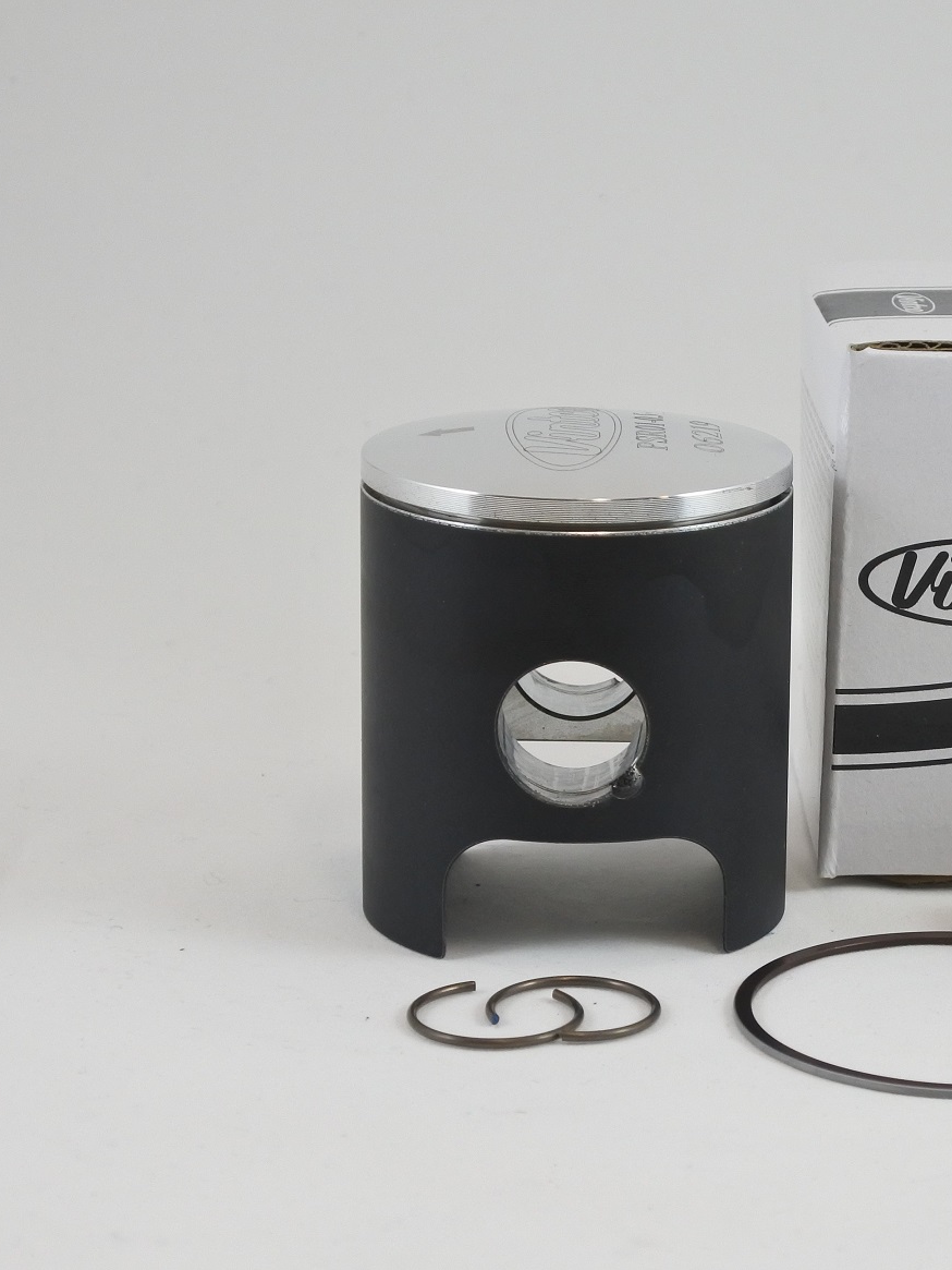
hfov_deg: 19.2
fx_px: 2786
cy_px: 643
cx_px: 783
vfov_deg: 25.7
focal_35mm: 76
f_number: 4.5
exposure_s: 1/160
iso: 400
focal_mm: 19.3
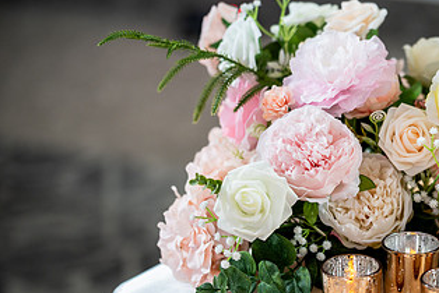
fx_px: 1758
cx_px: 393
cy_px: 227
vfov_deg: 9.5
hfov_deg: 14.1
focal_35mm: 144
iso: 640
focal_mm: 78
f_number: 2
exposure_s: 1/200
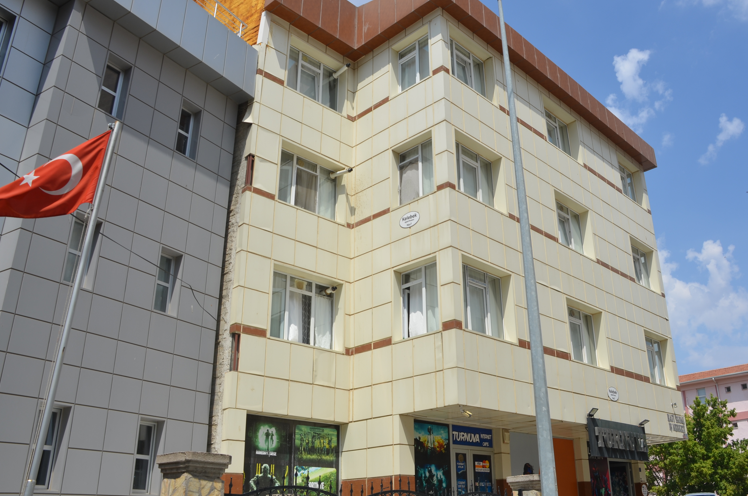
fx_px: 705
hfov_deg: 55.8
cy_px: 236
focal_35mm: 34
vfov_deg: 38.7
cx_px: 417
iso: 100
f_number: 9
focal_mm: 20
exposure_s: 1/320
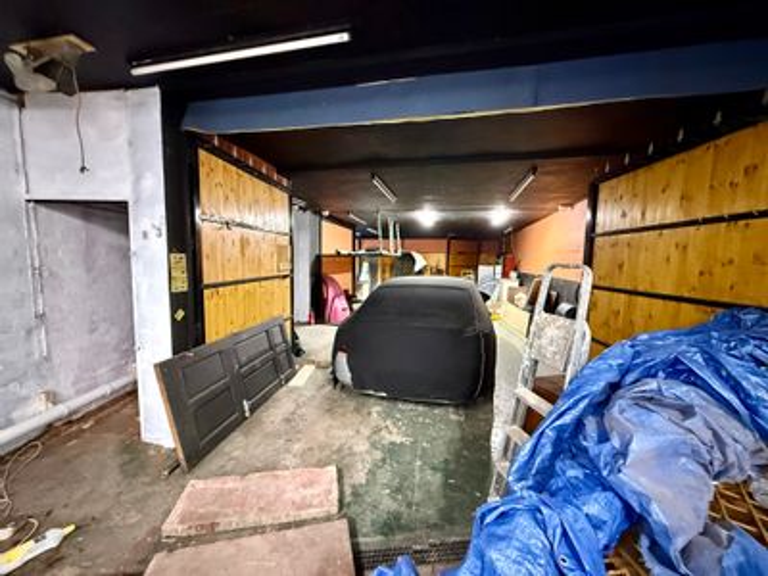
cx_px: 384
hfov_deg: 102.1
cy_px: 288
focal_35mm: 14
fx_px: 311
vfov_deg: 85.7
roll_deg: -1.0
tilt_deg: -5.3
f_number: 2.2
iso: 1250
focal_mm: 2.22
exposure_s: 1/40
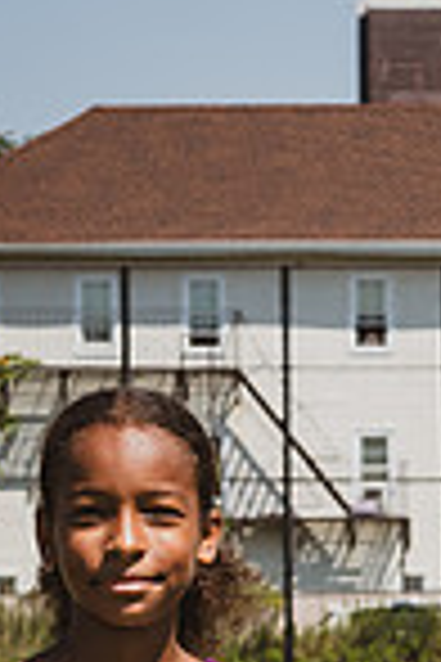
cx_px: 650
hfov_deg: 5.4
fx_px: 4667
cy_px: 846
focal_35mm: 254
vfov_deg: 8.0
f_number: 5
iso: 100
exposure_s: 1/800
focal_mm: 48
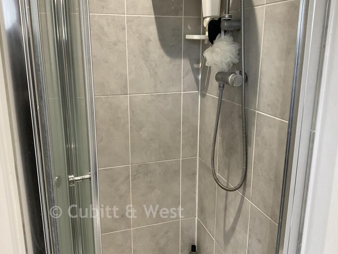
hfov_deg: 58.4
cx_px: 167
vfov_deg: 45.4
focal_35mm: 31
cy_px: 119
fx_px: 303
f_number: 1.8
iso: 80
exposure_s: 1/50
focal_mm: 3
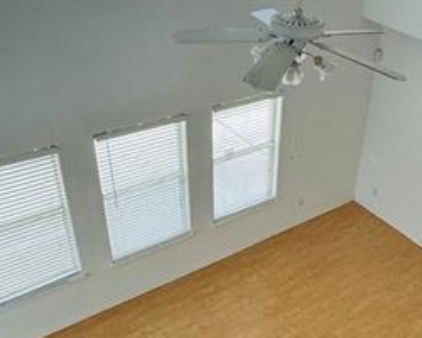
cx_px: 304
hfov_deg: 42.8
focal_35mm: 42
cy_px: 189
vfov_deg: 35.6
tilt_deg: -33.4
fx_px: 525
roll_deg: -5.4
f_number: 2.2
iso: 125
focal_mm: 2.22
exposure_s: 1/120
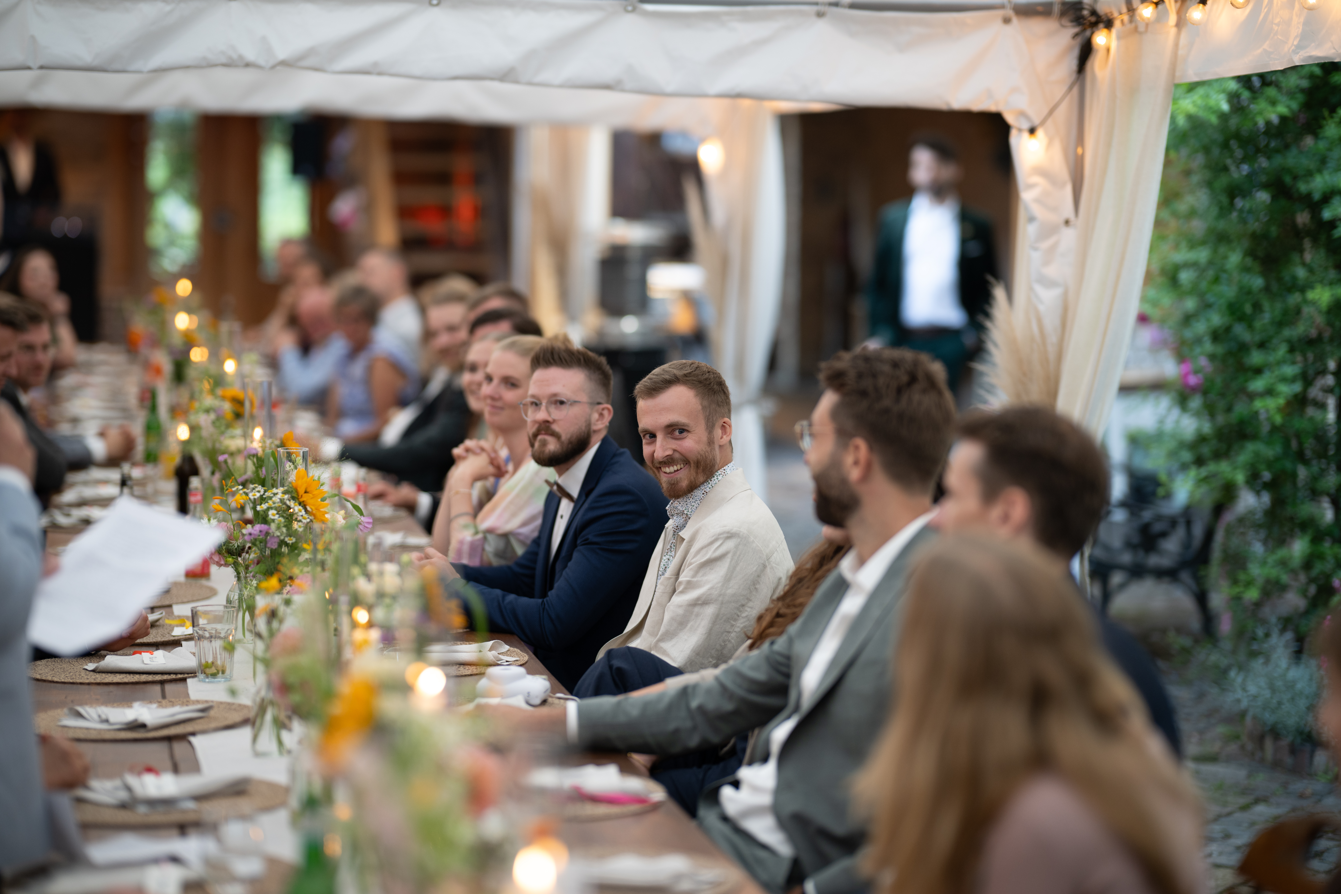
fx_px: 3166
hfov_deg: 23.9
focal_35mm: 85
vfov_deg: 16.1
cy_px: 447
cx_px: 670
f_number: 1.4
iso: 200
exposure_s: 1/160
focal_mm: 85
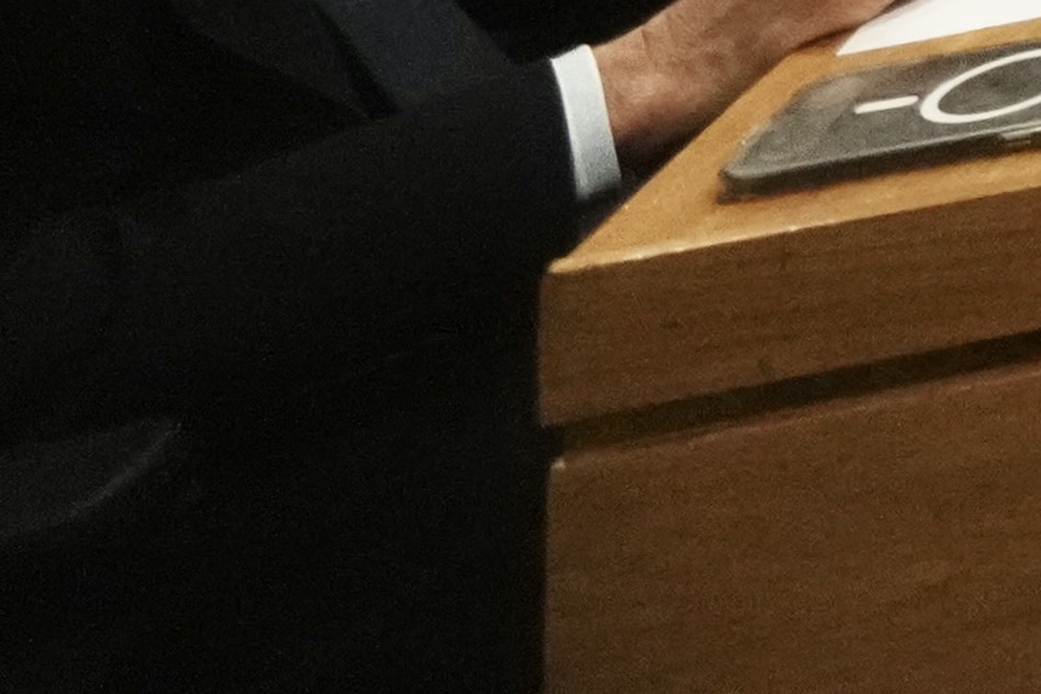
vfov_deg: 9.8
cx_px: 3844
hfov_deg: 8.8
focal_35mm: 89
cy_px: -1603
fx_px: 2573
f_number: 4
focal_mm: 12
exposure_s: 1/200
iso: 4000
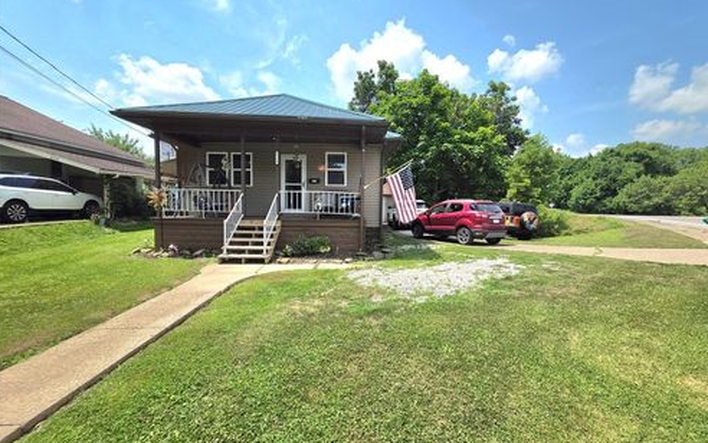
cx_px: 354
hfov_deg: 105.3
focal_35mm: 14
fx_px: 270
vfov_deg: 78.7
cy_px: 225
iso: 40
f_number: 1.9
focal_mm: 2.2
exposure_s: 1/2500
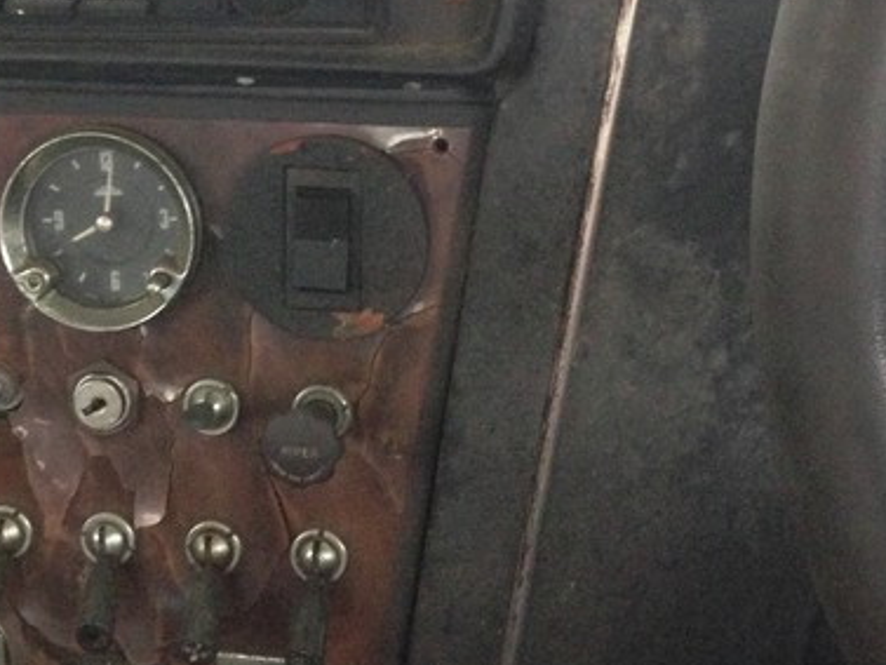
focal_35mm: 70
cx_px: 383
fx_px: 1792
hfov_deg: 27.7
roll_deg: +3.5
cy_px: 108
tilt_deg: -27.1
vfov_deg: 20.7
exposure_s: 1/20
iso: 320
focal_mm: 4.12
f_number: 2.4
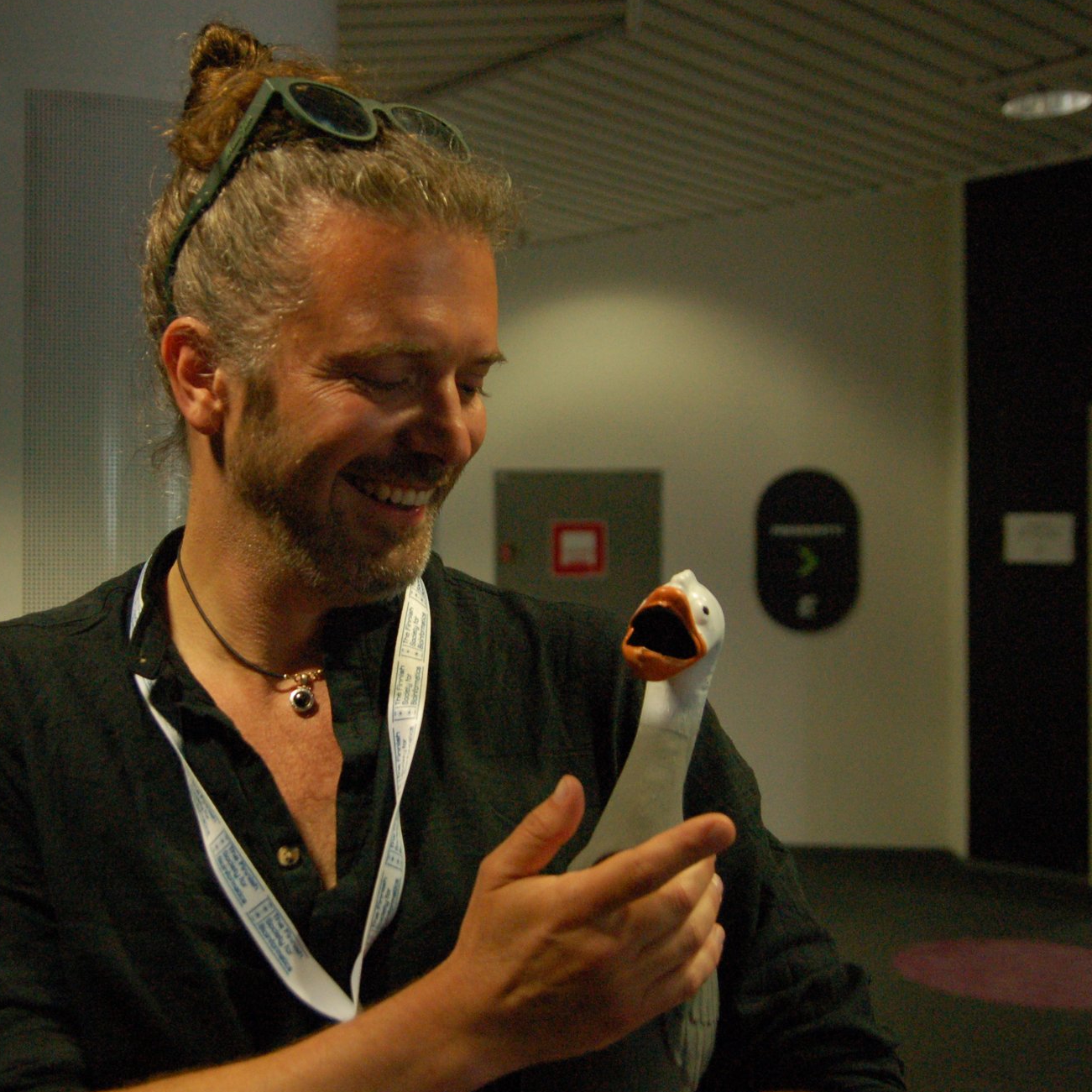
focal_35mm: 47
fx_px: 1677
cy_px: 548
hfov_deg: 35.9
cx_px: 441
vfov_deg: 36.1
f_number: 2.8
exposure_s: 1/125
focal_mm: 24
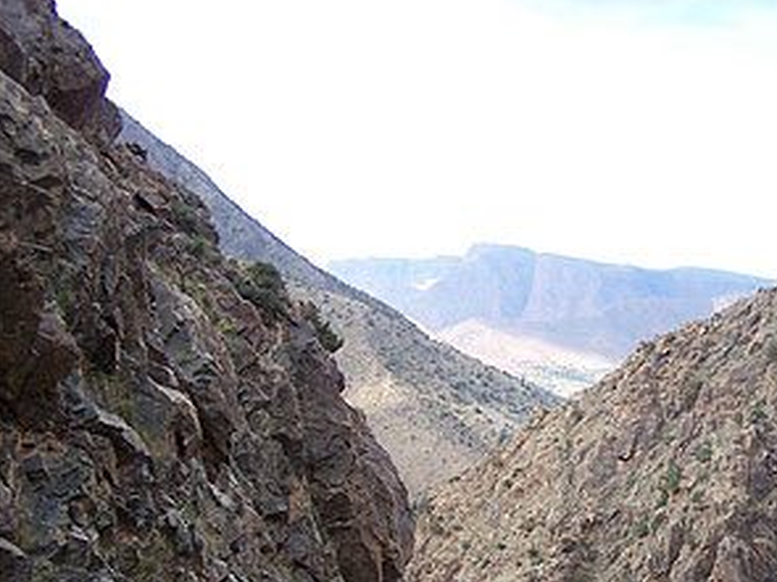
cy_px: 440
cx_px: 587
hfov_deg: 32.6
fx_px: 1301
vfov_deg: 24.9
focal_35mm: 58
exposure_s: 1/125
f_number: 2.8
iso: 80
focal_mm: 6.3
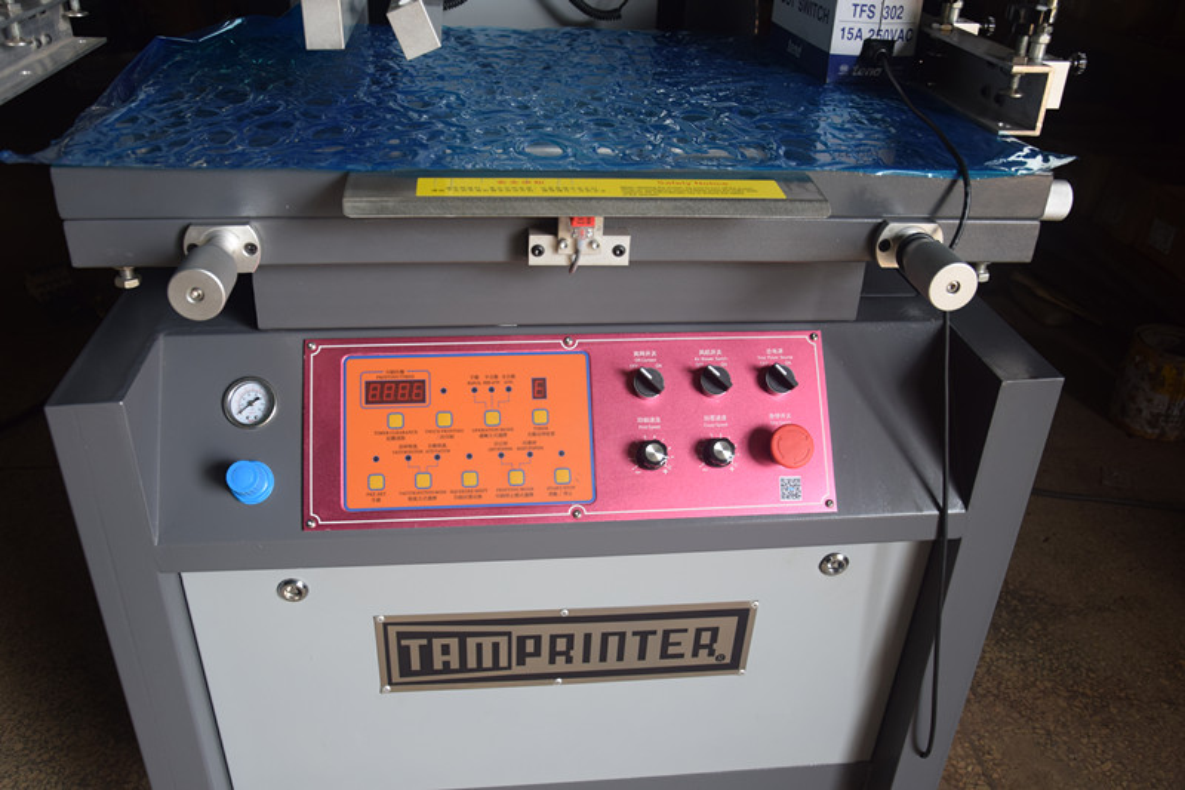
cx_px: 592
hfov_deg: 59.5
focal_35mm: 32
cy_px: 395
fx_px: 1037
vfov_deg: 41.7
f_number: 4.5
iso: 400
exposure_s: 1/80
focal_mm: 21
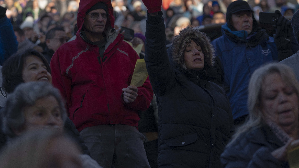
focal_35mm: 185
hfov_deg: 11.6
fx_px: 1467
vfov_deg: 6.6
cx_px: 194
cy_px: 39
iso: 400
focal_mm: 111
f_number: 4
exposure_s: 1/1000
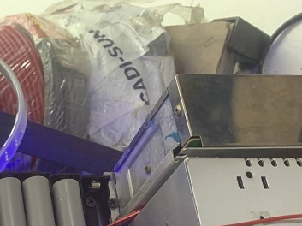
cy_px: 247
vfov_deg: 23.3
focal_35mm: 59
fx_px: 514
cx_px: -20
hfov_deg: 29.8
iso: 250
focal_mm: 4.25
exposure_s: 1/50
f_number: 1.8
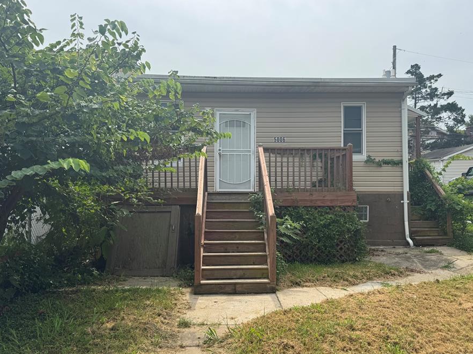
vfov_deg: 49.7
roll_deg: -0.9
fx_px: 382
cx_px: 240
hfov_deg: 63.5
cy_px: 187
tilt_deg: +2.2
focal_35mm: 28
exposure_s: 1/3597
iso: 80
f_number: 1.78
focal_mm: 6.76
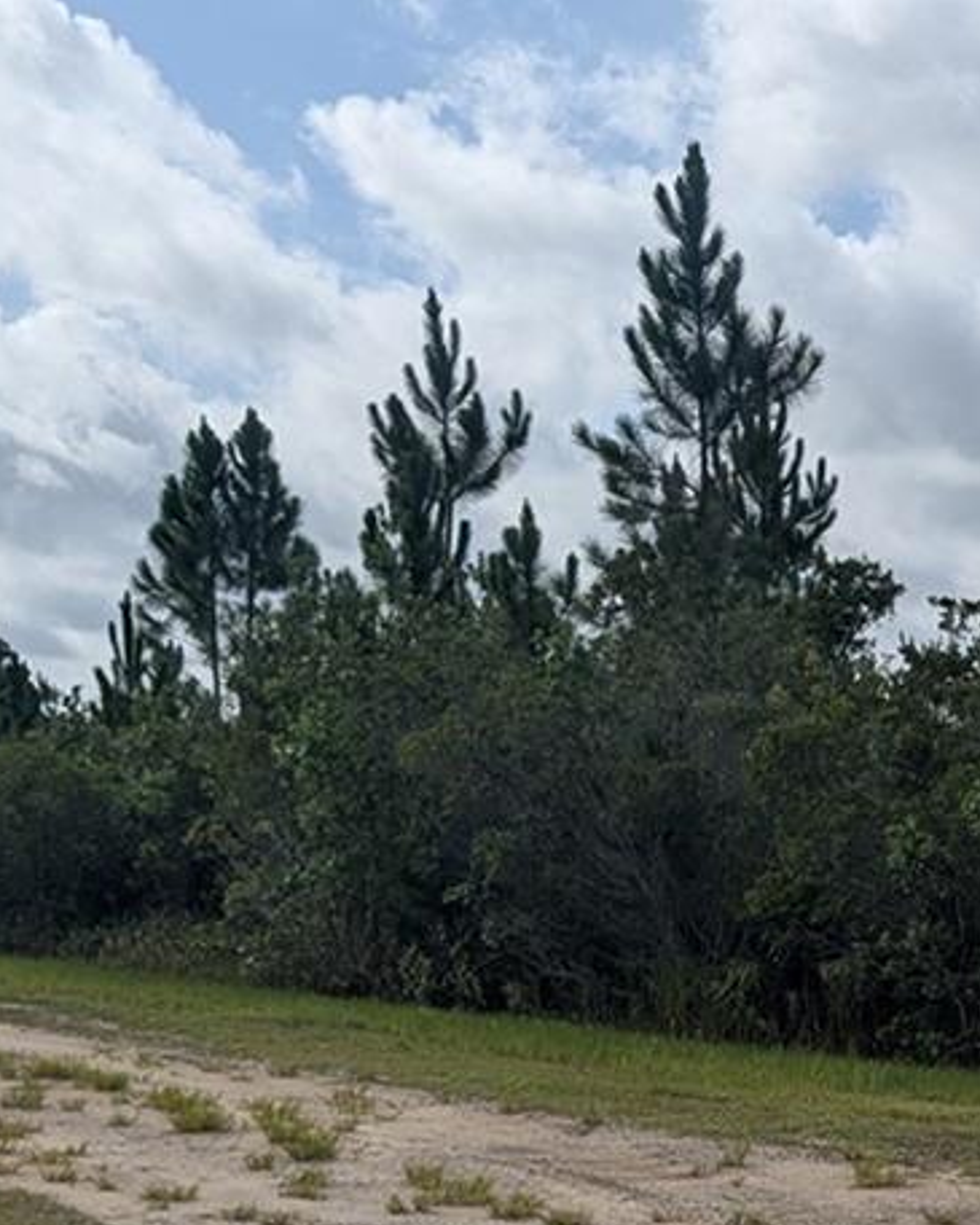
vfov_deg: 22.9
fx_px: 2972
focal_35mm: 82
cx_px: 1251
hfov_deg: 17.6
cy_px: 1007
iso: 20
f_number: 1.68
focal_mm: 6.9
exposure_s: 1/2037
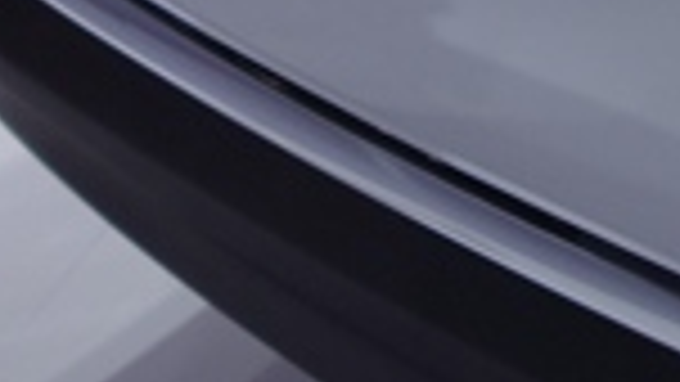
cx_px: 1725
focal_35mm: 205
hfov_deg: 9.2
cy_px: -690
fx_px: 3697
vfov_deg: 5.6
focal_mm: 13.9
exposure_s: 1/100
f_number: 3.2
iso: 125
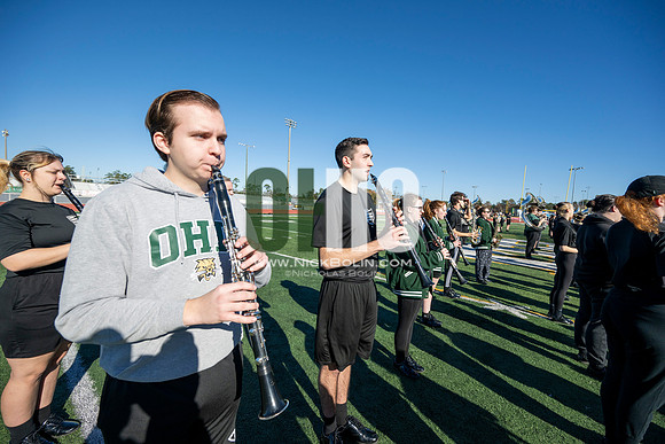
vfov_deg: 81.2
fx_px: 259
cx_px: 332
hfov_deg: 104.2
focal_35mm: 14
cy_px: 222
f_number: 5
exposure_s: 1/2000
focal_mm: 14
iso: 320
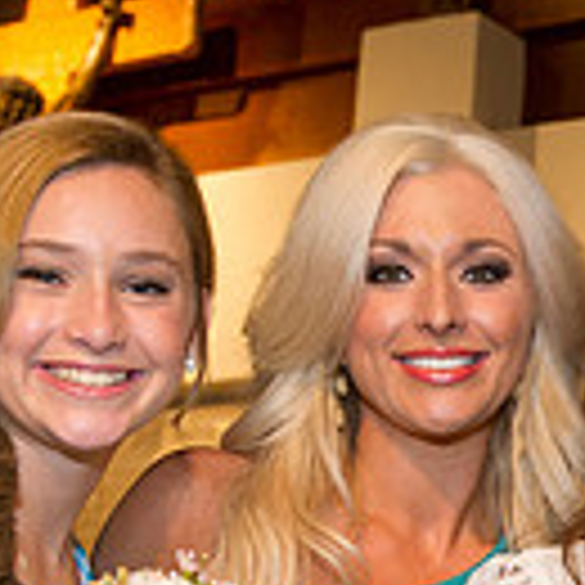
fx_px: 2600
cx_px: 814
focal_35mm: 136
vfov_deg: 12.6
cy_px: 621
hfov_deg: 12.3
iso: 1600
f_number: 5.6
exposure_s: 1/100
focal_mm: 36
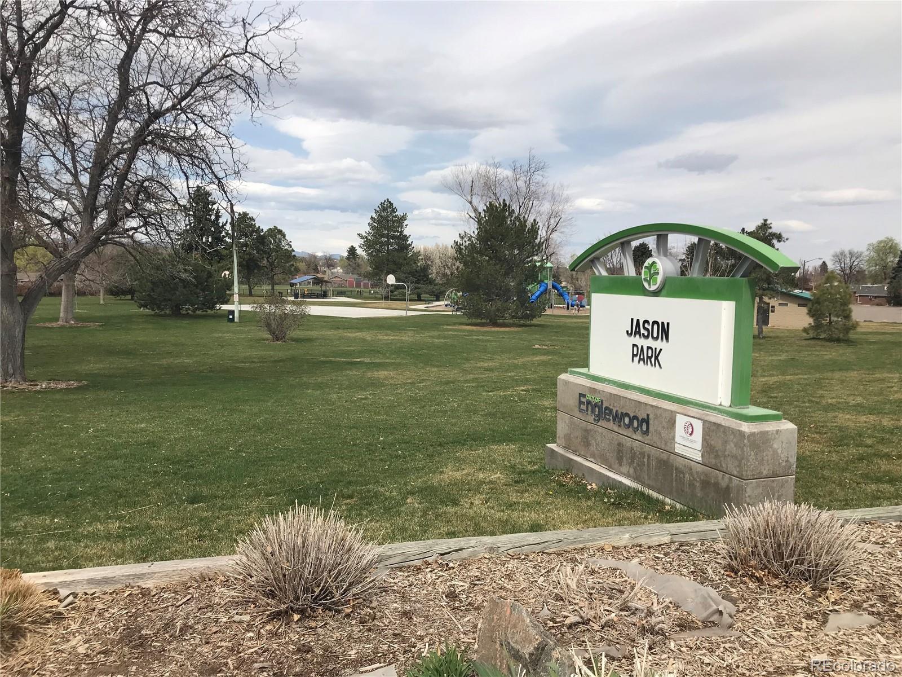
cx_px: 451
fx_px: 730
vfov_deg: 49.7
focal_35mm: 28
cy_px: 338
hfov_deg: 63.4
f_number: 1.8
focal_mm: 3.99
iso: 20
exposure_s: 1/3546
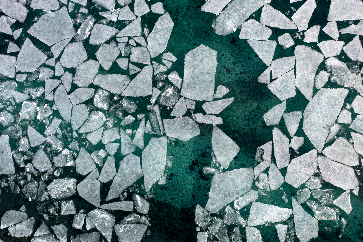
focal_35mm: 28
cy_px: 121
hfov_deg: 65.5
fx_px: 282
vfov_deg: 46.4
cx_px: 182
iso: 100
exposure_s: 1/40
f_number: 4
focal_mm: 10.26
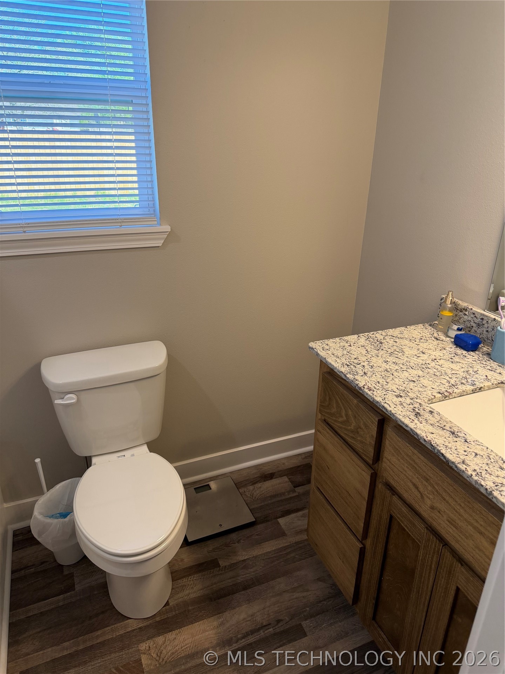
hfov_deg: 56.8
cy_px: 337
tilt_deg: -23.7
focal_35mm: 24
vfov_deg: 71.6
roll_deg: -1.9
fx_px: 467
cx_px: 252
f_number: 1.78
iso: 160
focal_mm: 6.76
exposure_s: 1/222
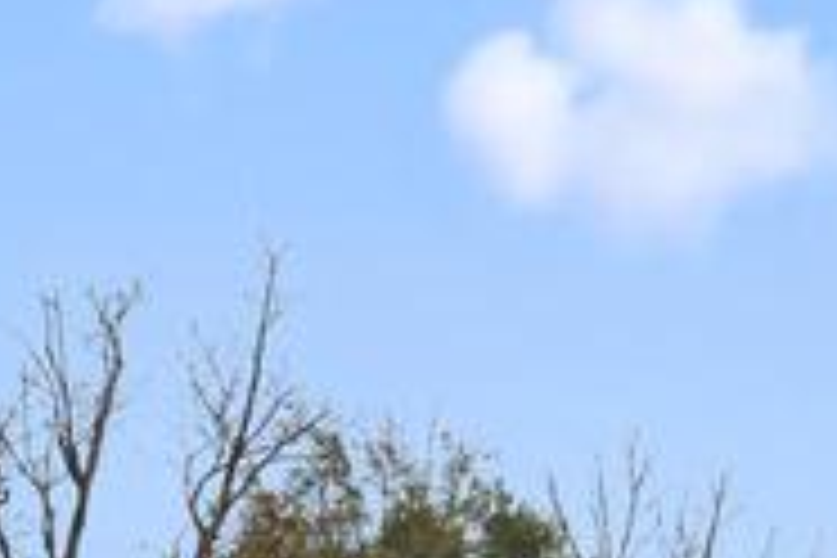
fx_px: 6138
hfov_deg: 7.2
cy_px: 799
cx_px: 2178
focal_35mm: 264
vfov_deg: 5.2
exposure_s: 1/160
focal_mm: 48
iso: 640
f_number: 7.1
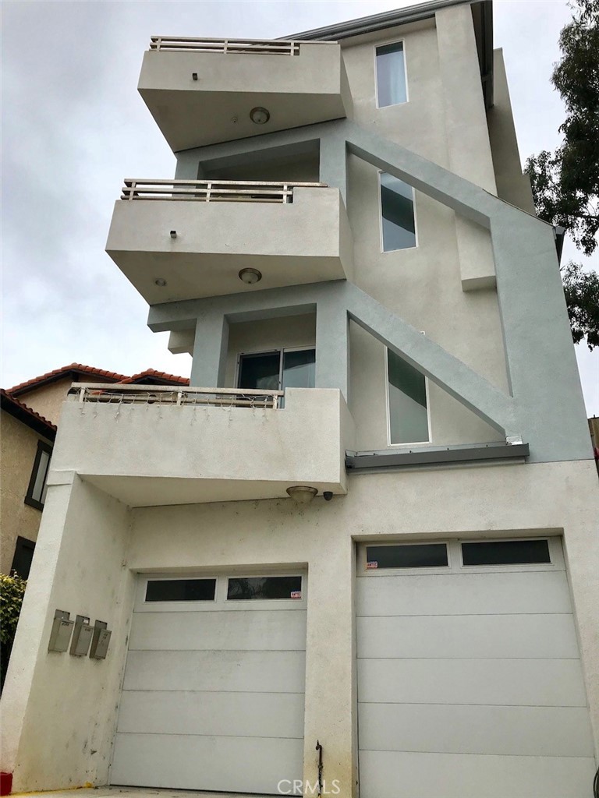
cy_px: 399
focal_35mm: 28
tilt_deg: +27.5
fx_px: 646
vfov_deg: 63.4
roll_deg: -1.5
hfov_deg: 49.7
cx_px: 300
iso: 20
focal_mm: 3.99
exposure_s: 1/1842
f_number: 1.8
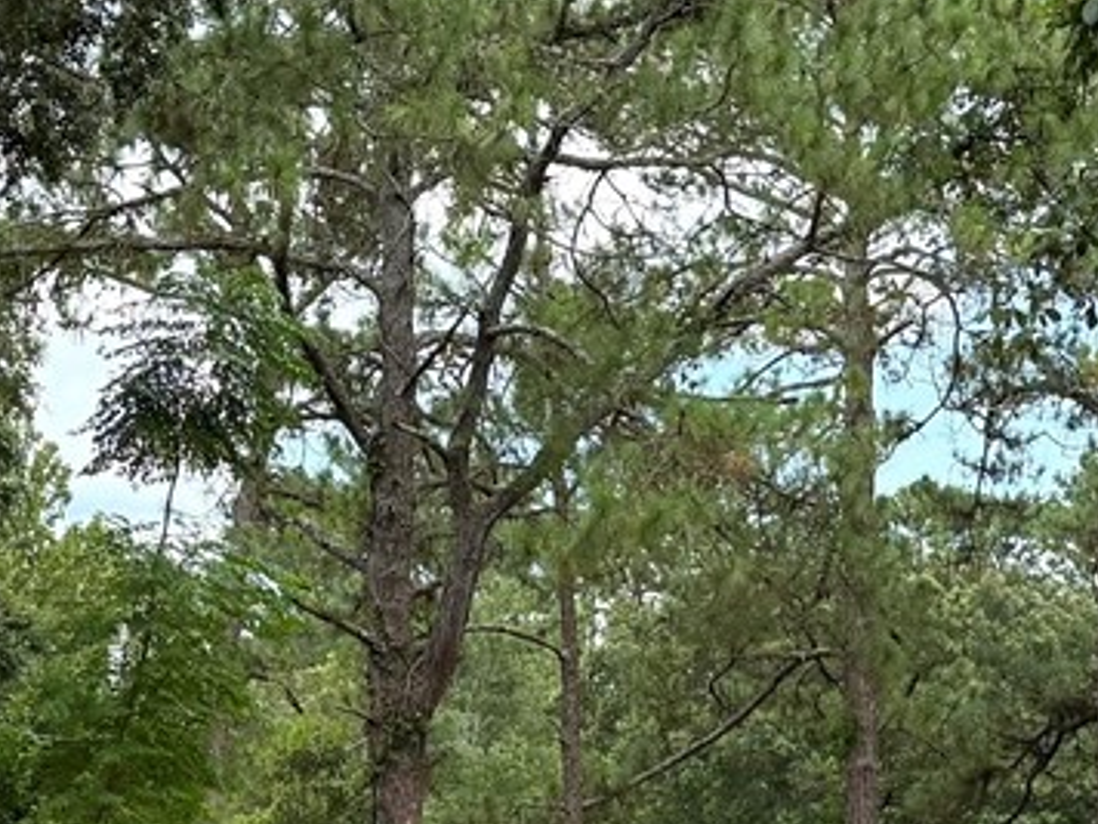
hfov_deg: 18.2
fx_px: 3426
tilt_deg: -1.7
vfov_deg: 13.3
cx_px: 530
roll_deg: +0.2
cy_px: 1018
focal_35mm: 108
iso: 100
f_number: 1.78
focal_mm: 6.76
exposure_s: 1/1855
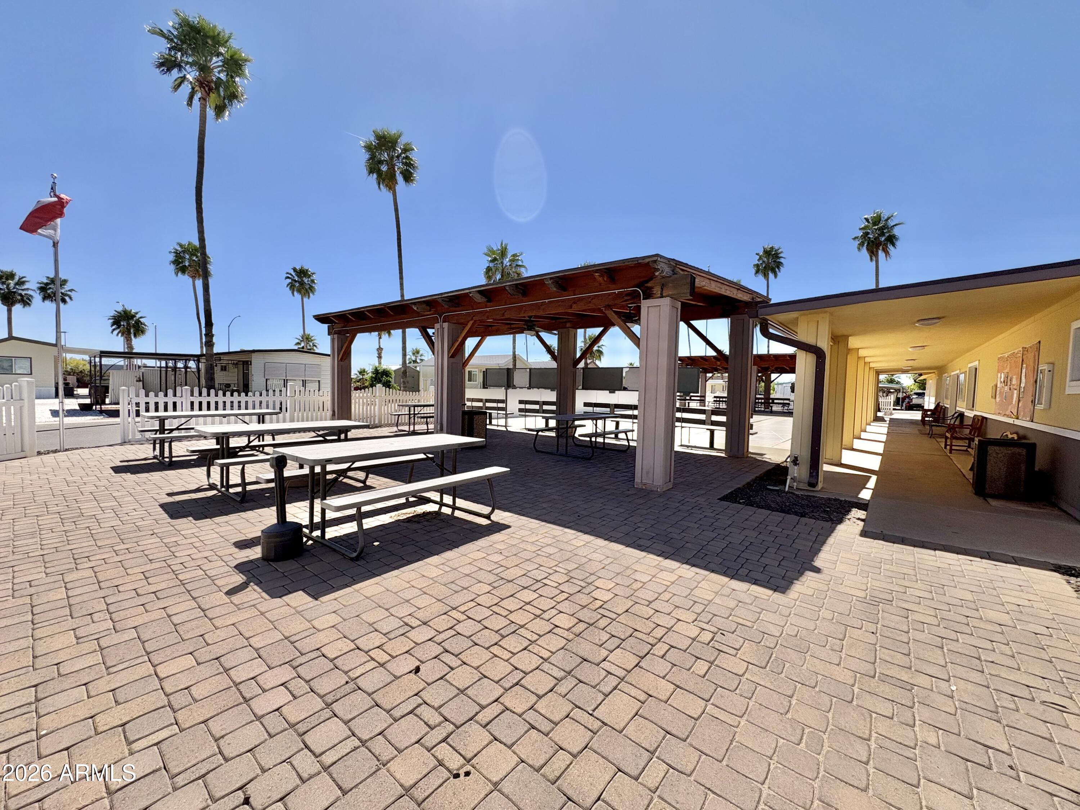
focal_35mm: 14
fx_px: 437
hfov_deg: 102.1
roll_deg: -0.2
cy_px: 405
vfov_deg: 85.7
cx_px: 540
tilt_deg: -2.8
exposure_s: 1/1927
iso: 50
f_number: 2.2
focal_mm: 2.22
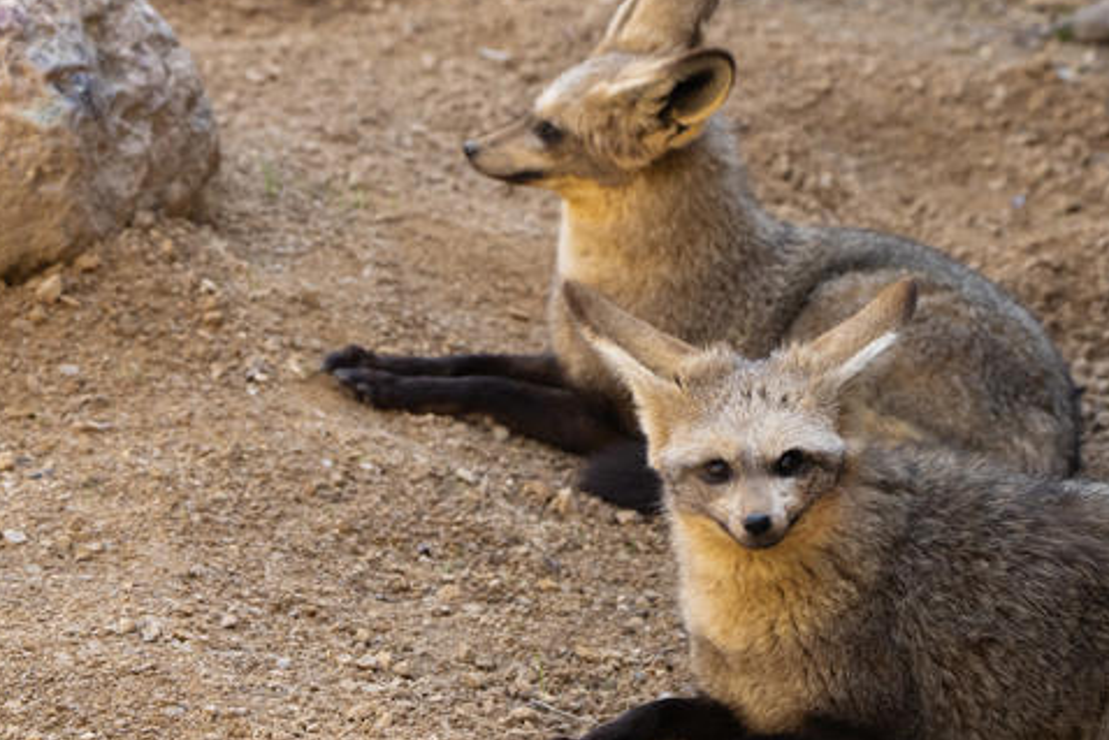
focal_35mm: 320
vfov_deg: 4.3
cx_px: 561
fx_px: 9860
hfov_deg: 6.4
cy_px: 420
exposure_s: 1/500
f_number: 11
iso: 1600
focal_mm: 273
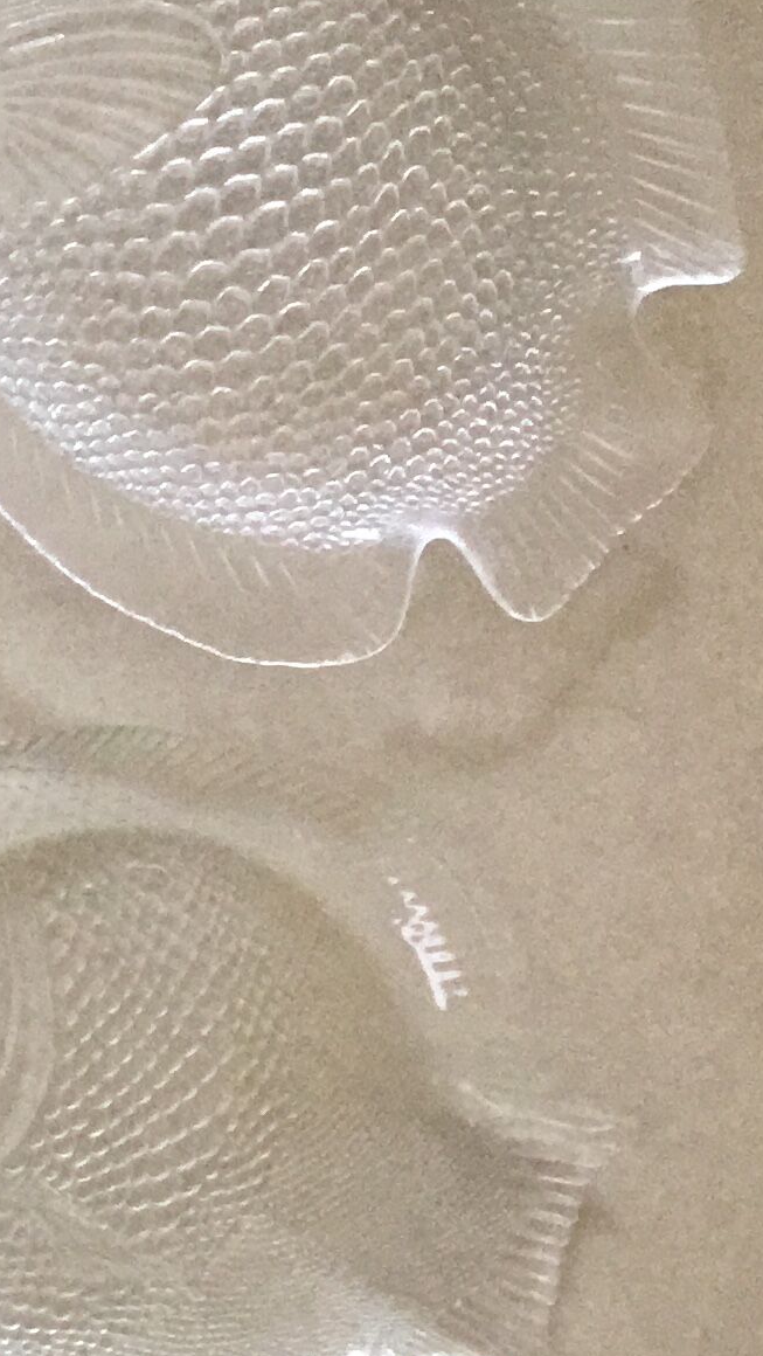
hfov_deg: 12.1
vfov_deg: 21.9
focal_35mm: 95
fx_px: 3415
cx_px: -431
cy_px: 1239
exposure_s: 1/33
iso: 160
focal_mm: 3.3
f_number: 2.4
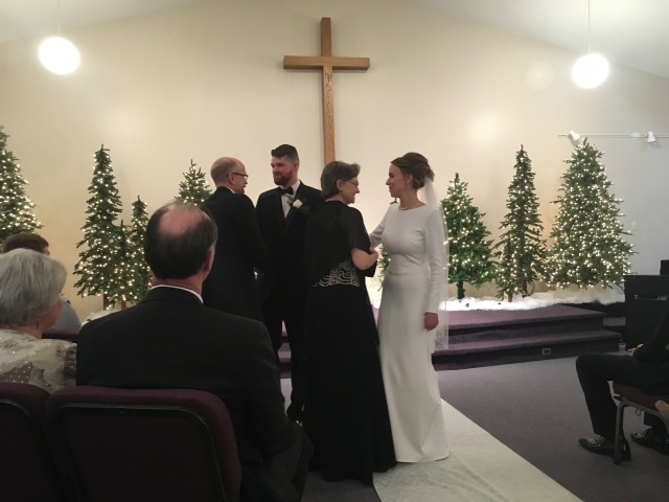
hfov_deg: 61.7
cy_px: 251
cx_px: 334
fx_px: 560
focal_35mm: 29
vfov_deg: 48.2
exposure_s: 1/20
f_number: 2.2
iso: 200
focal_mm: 4.15
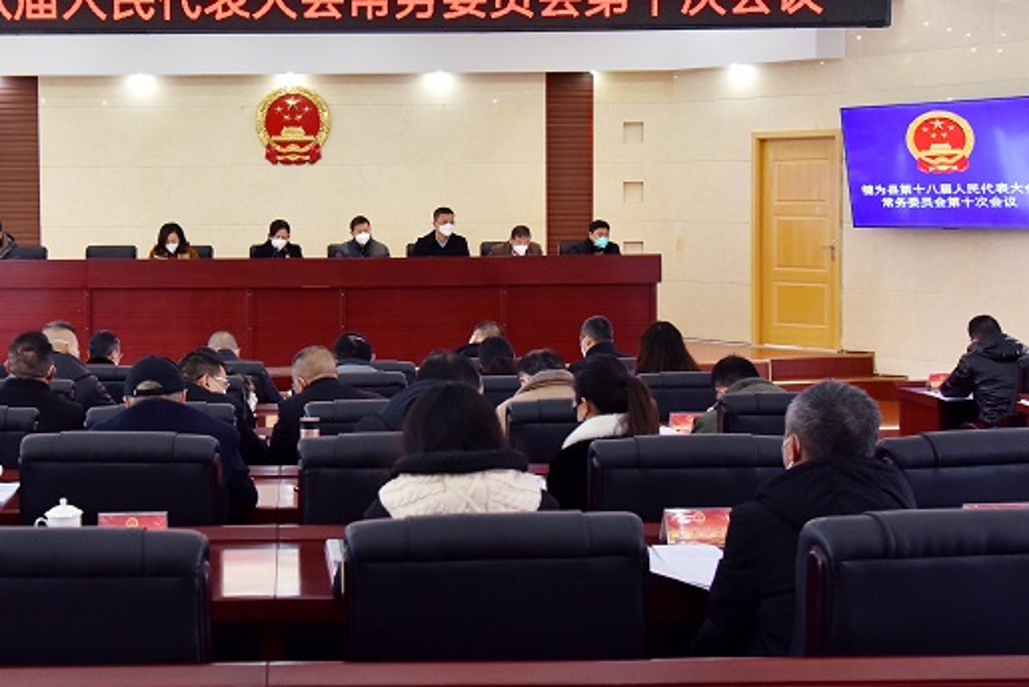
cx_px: 318
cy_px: 260
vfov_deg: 23.0
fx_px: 1687
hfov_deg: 33.5
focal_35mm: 59
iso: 1600
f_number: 5.6
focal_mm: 38
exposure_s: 1/125
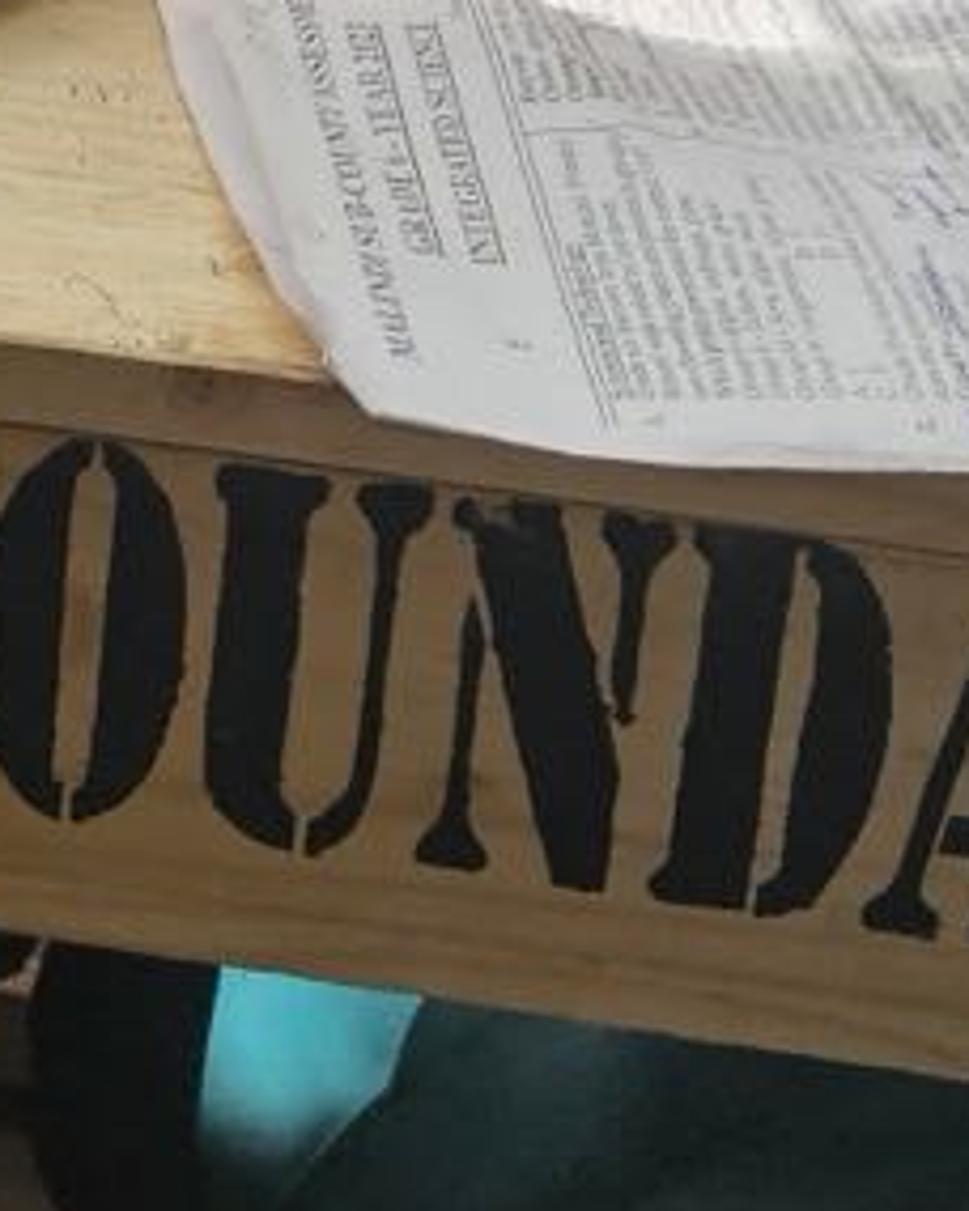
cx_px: -604
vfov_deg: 13.6
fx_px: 4517
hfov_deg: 11.6
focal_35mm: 126
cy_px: -986
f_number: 1.8
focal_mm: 5.4
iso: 80
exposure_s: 1/207
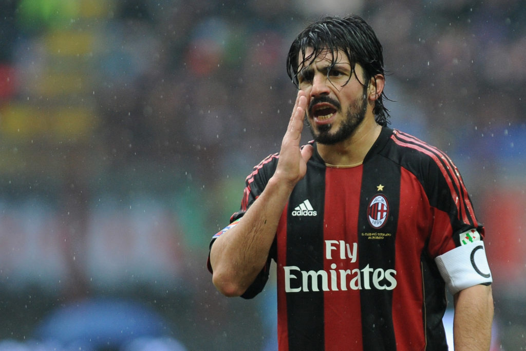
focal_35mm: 420
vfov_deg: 3.3
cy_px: 176
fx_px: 6134
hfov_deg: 4.9
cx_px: 263
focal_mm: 420
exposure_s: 1/1000
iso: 1250
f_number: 4
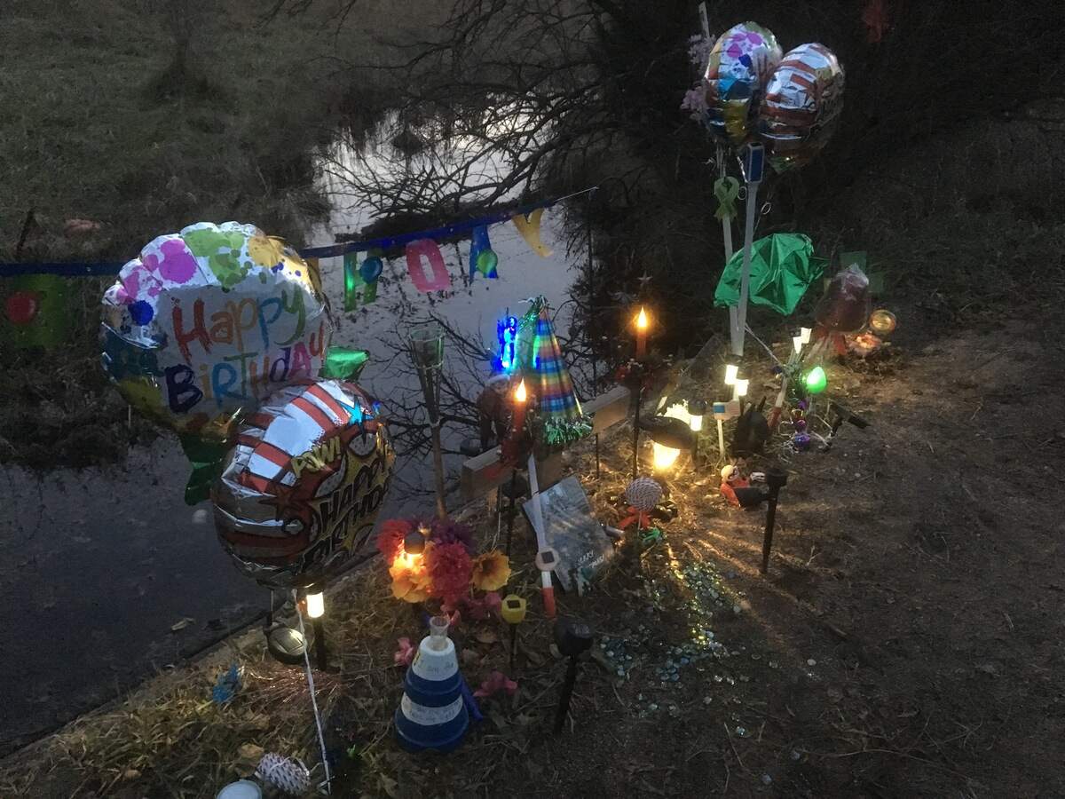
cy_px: 400
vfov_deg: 48.2
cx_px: 532
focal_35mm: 29
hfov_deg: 61.7
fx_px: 892
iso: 800
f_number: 2.2
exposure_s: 1/15
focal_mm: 4.15
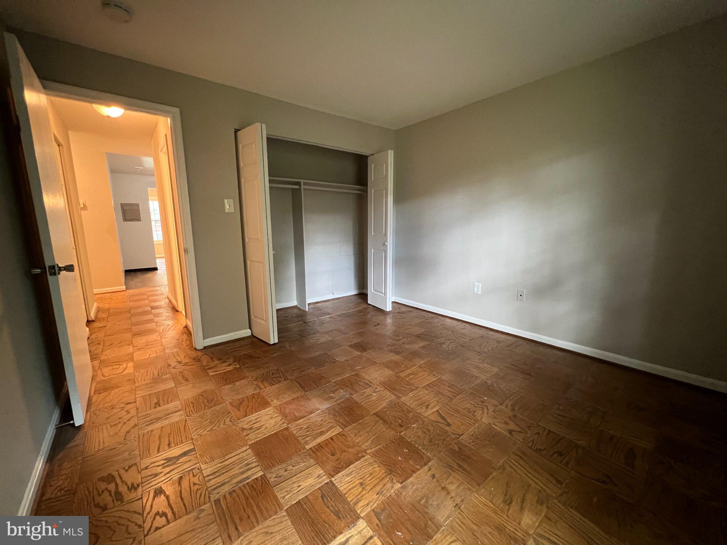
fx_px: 273
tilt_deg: -9.6
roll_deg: +0.7
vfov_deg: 89.9
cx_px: 364
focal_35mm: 13
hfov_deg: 106.2
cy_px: 272
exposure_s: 1/40
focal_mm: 1.57
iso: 800
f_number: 1.8
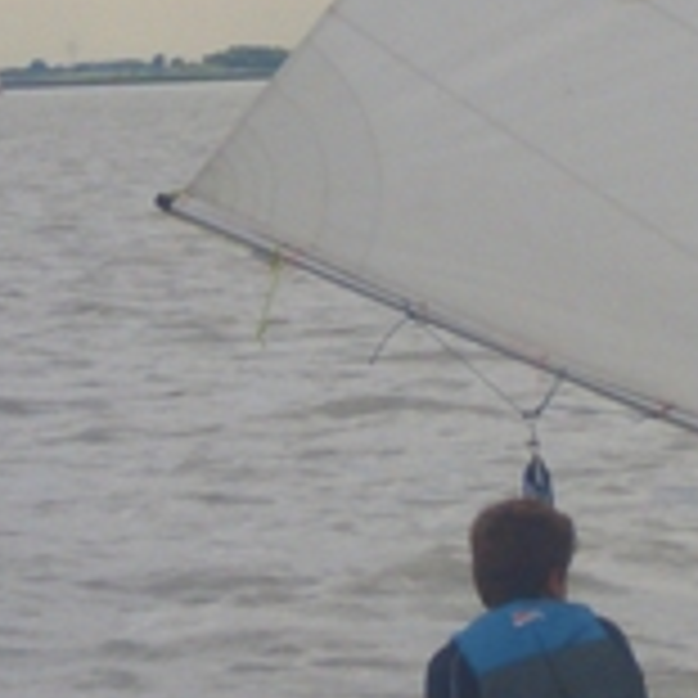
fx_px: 8760
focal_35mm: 384
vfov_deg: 4.6
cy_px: -9
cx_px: 612
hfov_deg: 4.6
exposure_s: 1/160
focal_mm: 17.4
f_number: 7.7
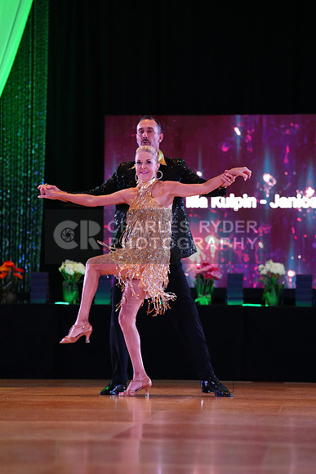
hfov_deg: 11.1
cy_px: 237
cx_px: 158
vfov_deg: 16.5
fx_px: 1632
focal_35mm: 124
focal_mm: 124
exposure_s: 1/400
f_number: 2.8
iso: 6400
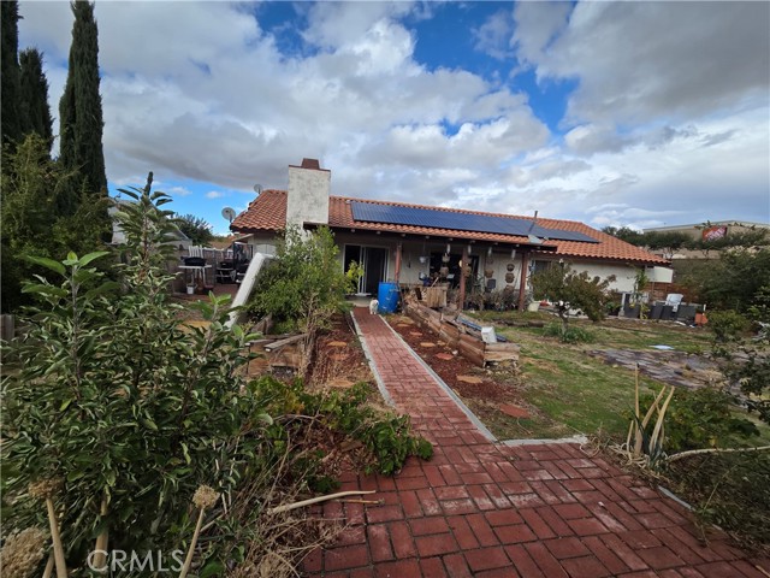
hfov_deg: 106.2
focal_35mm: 13
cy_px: 289
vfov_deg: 89.9
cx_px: 385
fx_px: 289
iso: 50
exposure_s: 1/1437
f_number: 2.2
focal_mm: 2.2
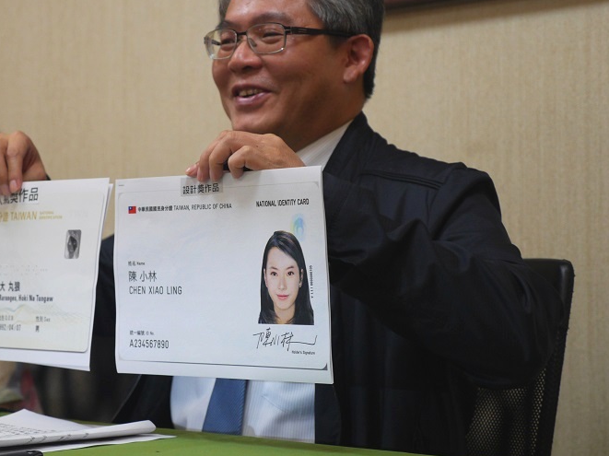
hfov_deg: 21.7
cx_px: 238
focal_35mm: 90
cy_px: 183
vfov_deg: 16.4
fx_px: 1583
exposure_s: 1/250
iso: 800
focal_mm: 35
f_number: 2.8
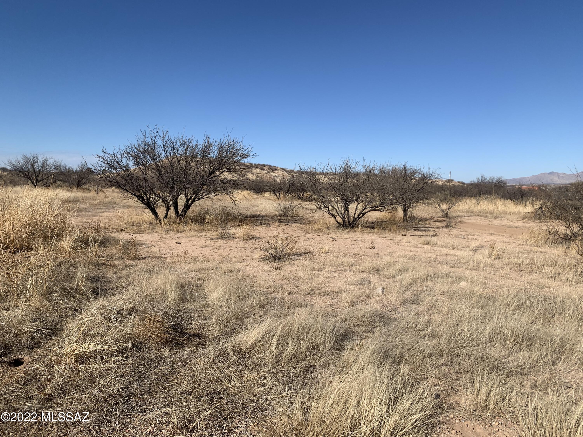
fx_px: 438
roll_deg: -1.5
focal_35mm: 26
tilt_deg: -3.9
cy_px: 218
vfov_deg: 53.1
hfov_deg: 67.3
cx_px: 292
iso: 25
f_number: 1.8
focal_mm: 4.25
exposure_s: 1/3650
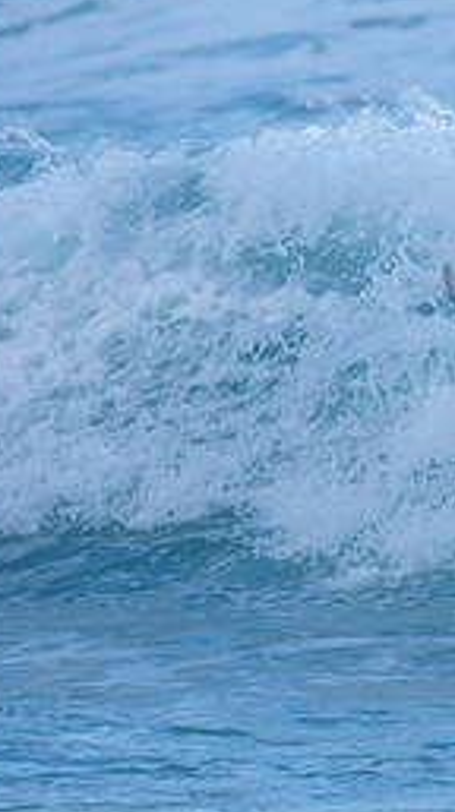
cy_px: 286
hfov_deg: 0.7
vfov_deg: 1.2
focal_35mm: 1775
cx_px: 768
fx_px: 38184
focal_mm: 500
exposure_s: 1/400
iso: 140
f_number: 5.6
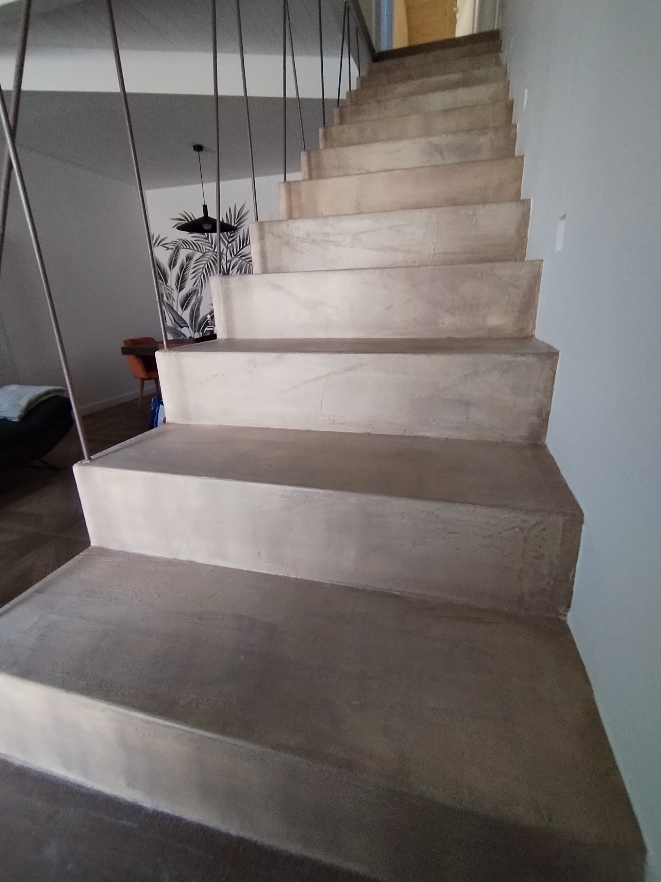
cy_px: 441
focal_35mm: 16
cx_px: 330
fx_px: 407
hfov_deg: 78.1
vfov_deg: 94.5
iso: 576
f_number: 2.2
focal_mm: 1.42
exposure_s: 1/50
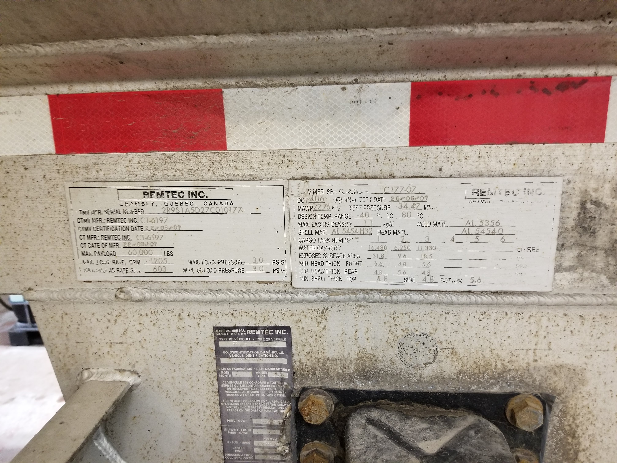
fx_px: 463
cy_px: 232
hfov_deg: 67.3
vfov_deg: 53.1
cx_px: 308
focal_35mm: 26
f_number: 1.7
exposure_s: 1/15
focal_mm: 4.25
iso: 200
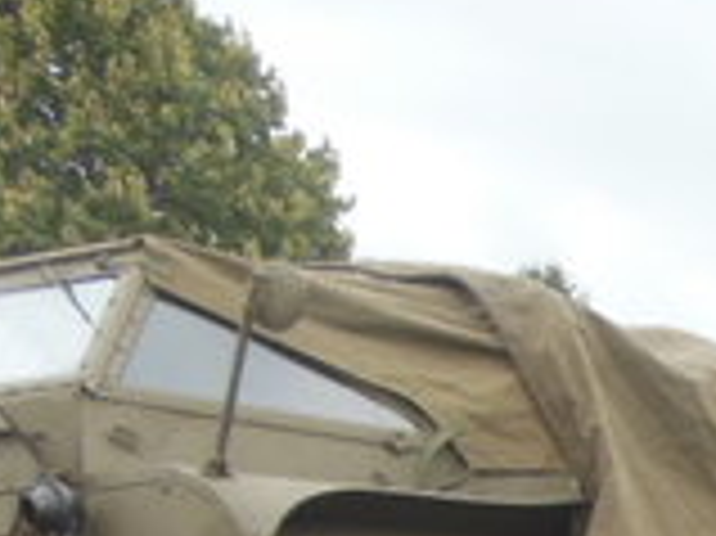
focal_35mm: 145
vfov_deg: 9.4
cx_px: 1468
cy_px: 1151
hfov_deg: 12.0
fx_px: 2997
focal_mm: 6
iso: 125
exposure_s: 1/200
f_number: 3.5
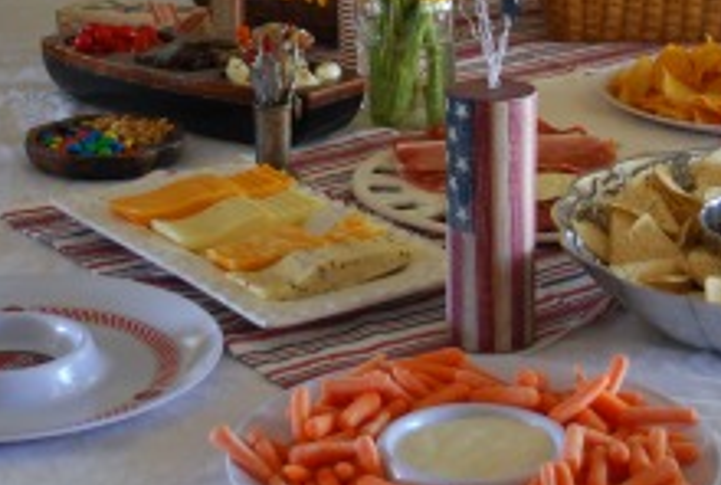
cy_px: -75
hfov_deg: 20.1
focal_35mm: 101
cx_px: 429
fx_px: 2028
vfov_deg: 13.3
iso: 400
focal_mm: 26
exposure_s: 1/30
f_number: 4.5
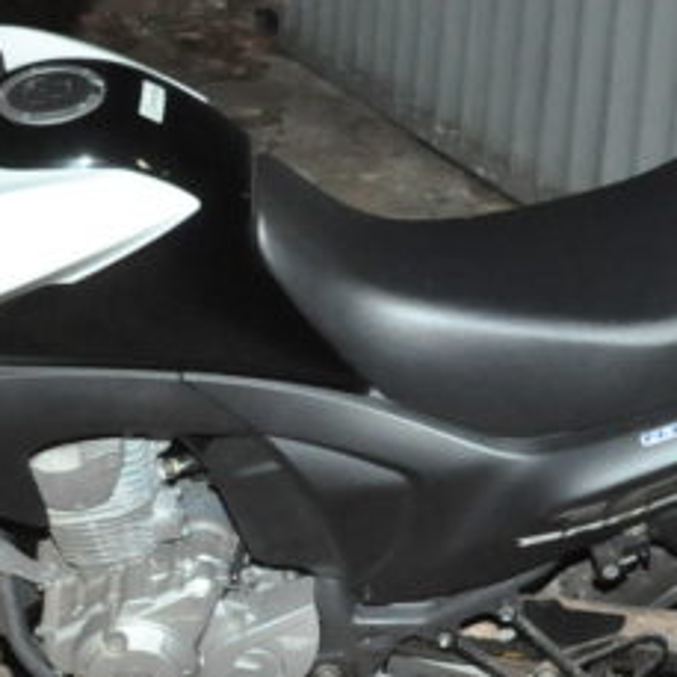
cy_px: 418
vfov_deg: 18.6
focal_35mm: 93
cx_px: 228
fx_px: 2068
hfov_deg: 18.5
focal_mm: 21
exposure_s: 1/125
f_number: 9
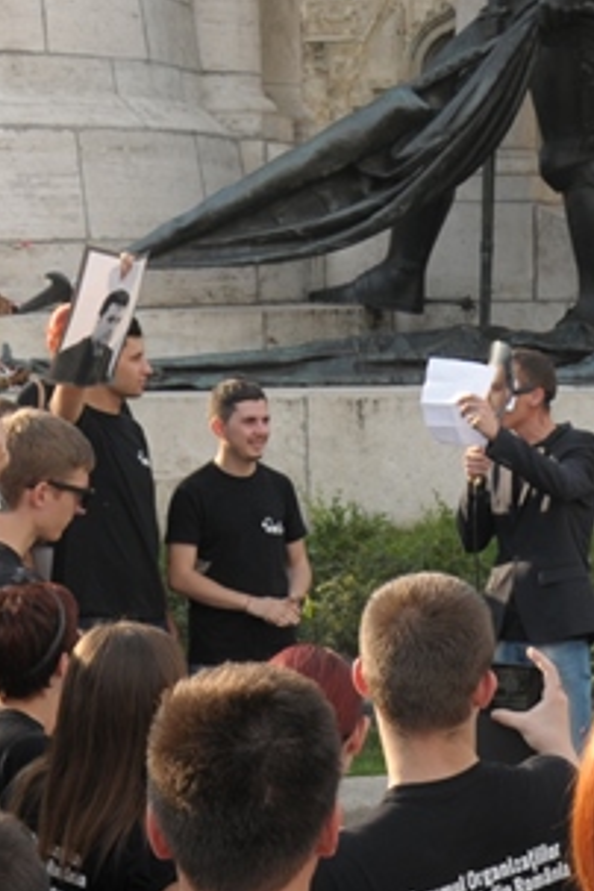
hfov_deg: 14.8
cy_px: 741
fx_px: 2252
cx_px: 550
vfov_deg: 22.0
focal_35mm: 91
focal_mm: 18
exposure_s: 1/250
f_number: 6.3
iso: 200
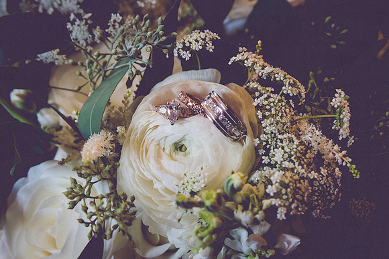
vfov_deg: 13.6
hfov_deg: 20.2
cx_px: 195
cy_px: 130
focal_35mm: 101
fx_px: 1090
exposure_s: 1/160
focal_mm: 95
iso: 1000
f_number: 6.3
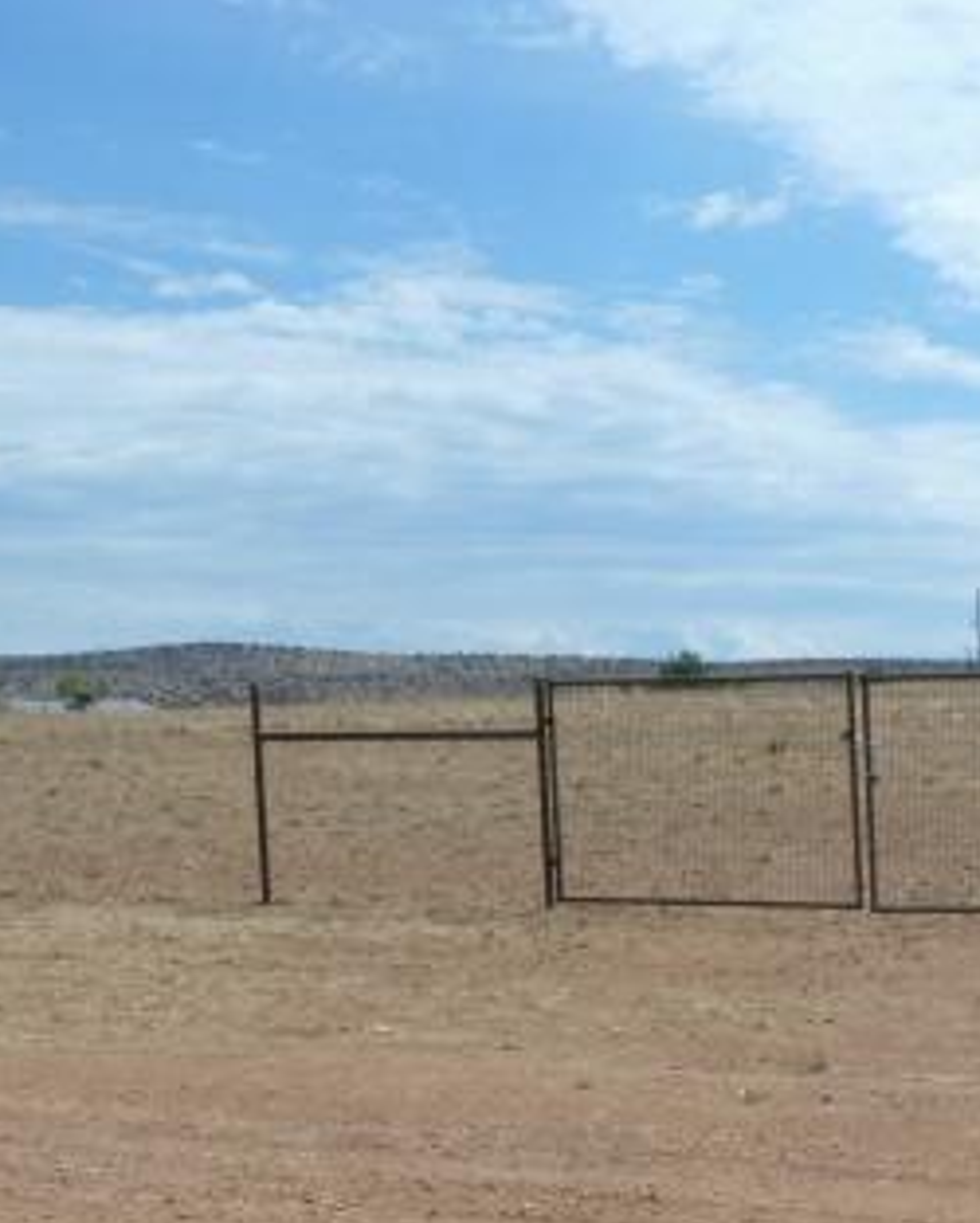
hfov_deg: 18.1
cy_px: 933
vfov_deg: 22.5
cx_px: 839
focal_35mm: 84
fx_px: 3042
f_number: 5.6
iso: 80
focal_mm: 6.9
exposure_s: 1/500
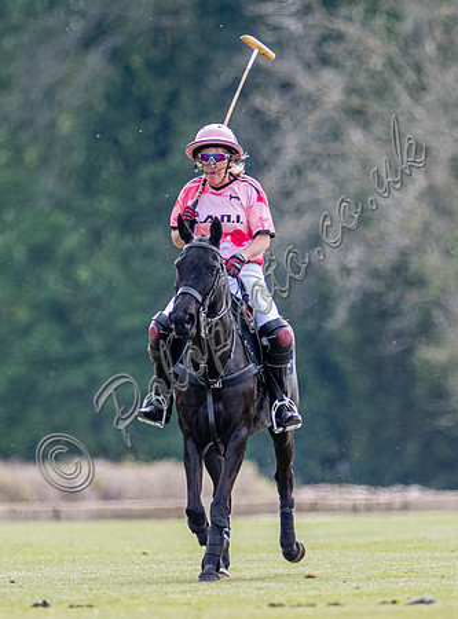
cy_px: 288
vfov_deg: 2.3
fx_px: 15336
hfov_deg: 1.7
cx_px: 171
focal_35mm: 862
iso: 320
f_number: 2.8
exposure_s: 1/1600
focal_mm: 300
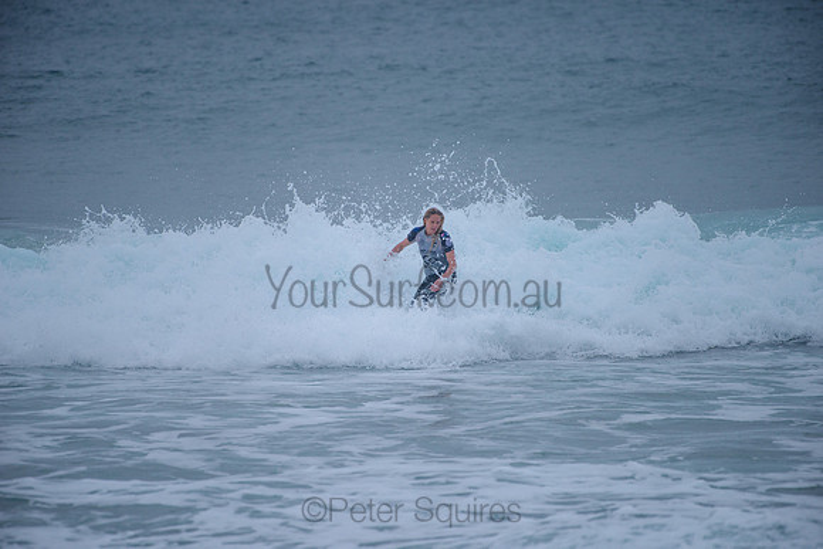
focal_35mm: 500
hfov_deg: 4.1
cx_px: 412
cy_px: 274
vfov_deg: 2.8
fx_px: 11433
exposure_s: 1/2000
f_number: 5.6
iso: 280
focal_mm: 500
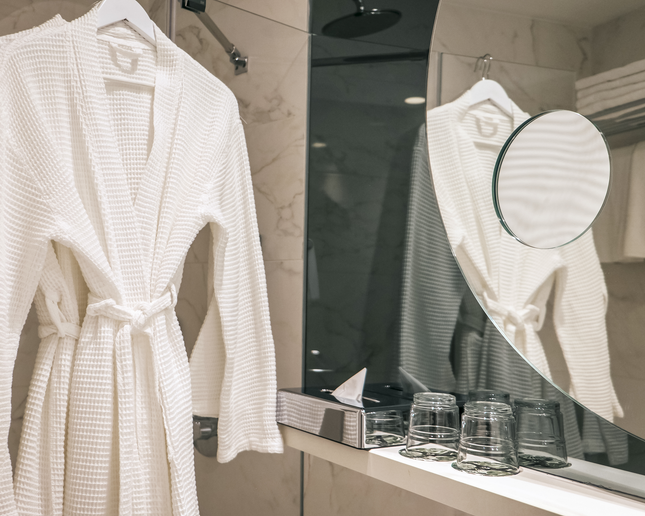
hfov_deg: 51.2
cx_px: 263
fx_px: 668
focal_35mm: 35
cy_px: 258
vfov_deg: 42.2
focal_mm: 20.5
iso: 500
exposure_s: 1/60
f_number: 3.2
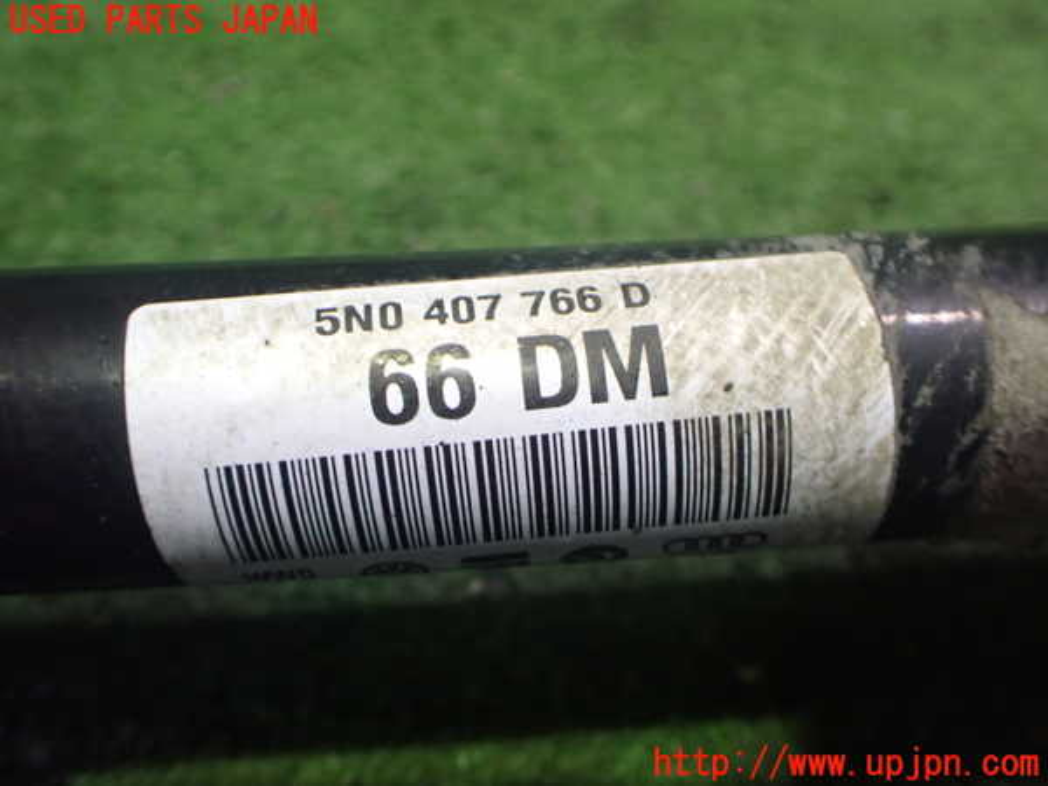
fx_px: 908
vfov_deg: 46.8
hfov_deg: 60.0
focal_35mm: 30
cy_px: 393
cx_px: 524
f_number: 2.3
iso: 800
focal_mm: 5.4
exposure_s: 1/30
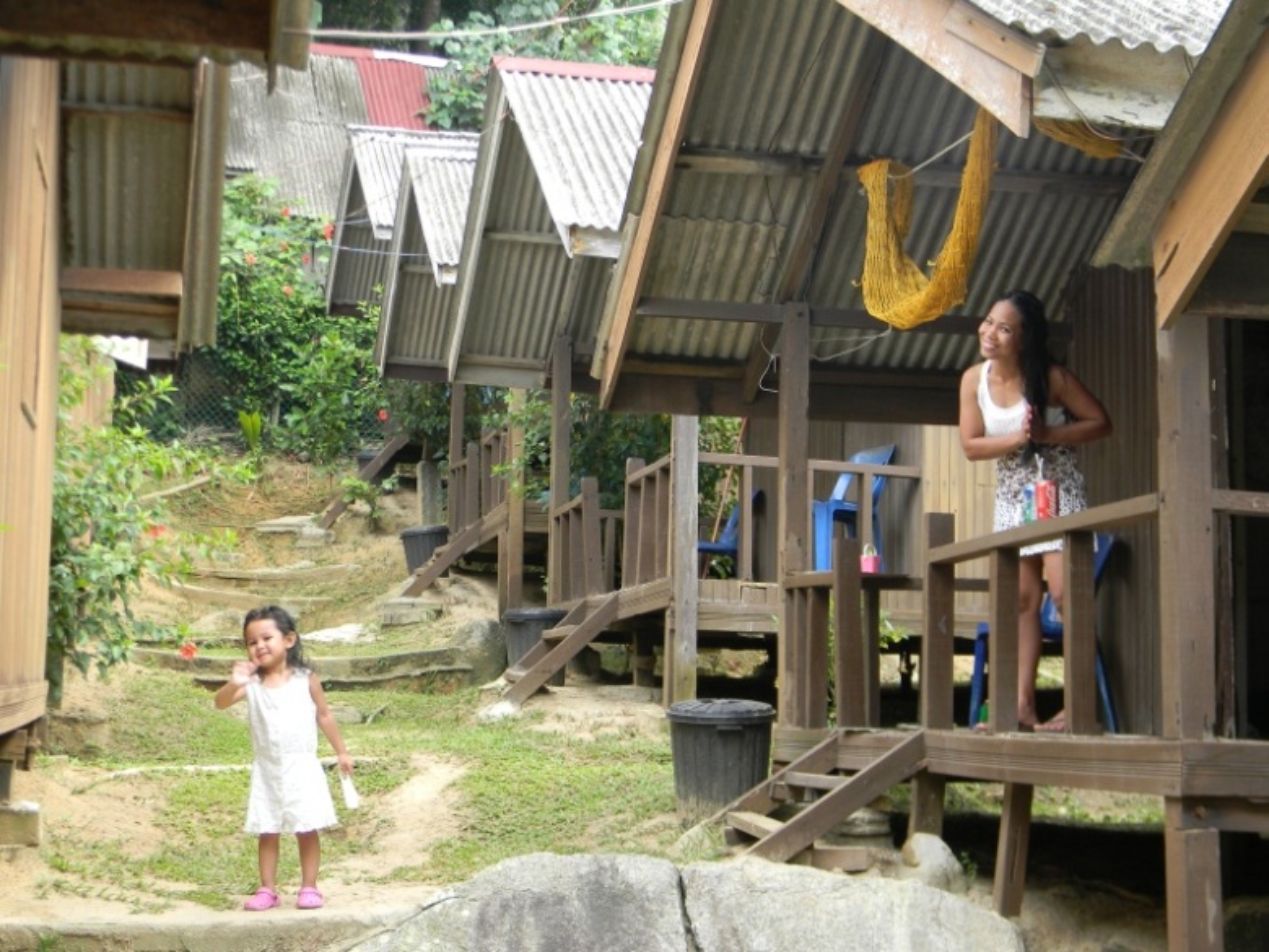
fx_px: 1723
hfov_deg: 40.4
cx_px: 634
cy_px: 476
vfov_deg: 30.9
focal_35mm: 47
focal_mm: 8.6
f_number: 3.9
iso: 80
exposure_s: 1/56.5
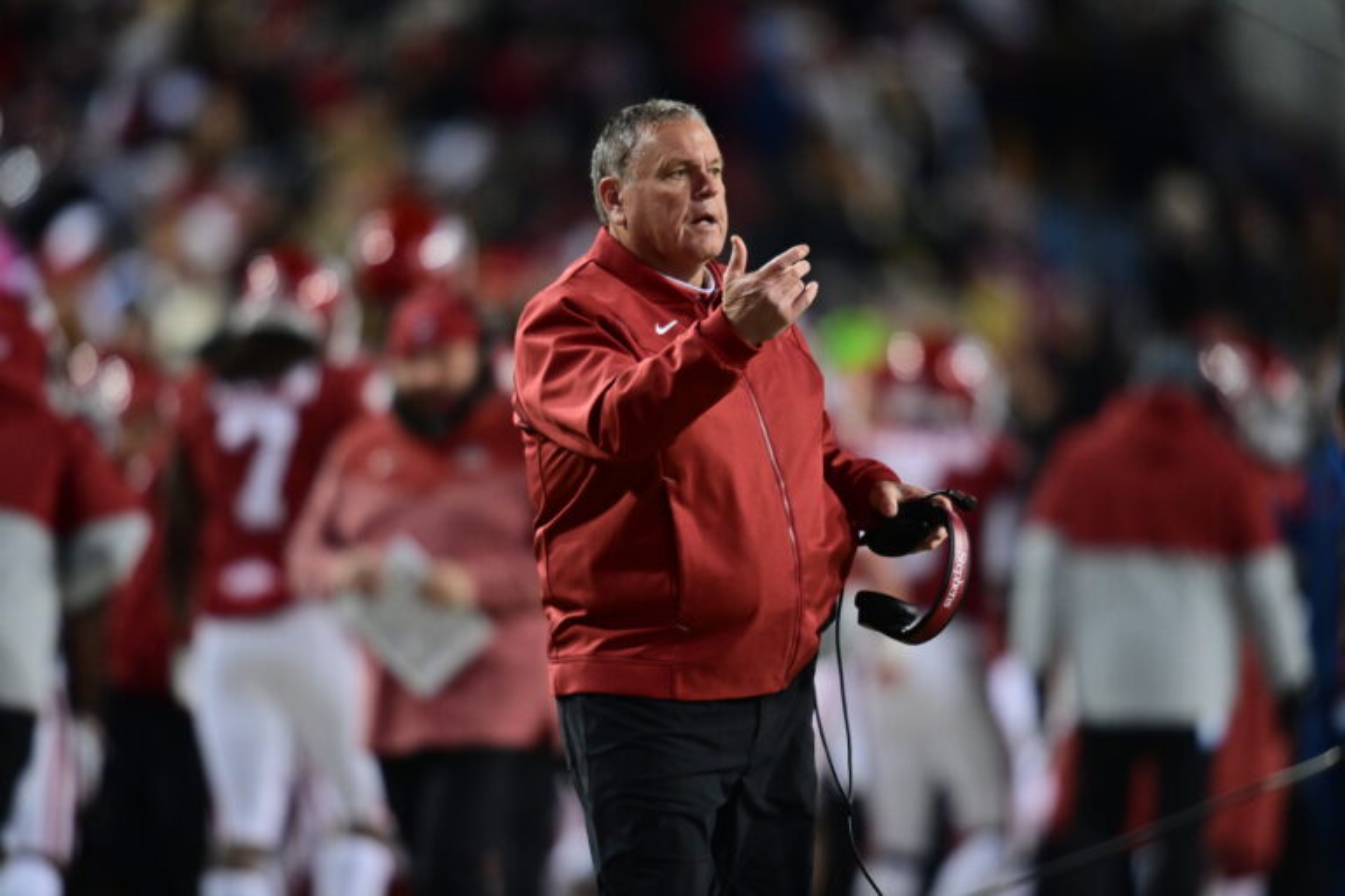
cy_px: 448
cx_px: 672
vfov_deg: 2.3
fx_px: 22415
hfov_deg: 3.4
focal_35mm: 600
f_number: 4
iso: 6400
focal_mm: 600
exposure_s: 1/1000
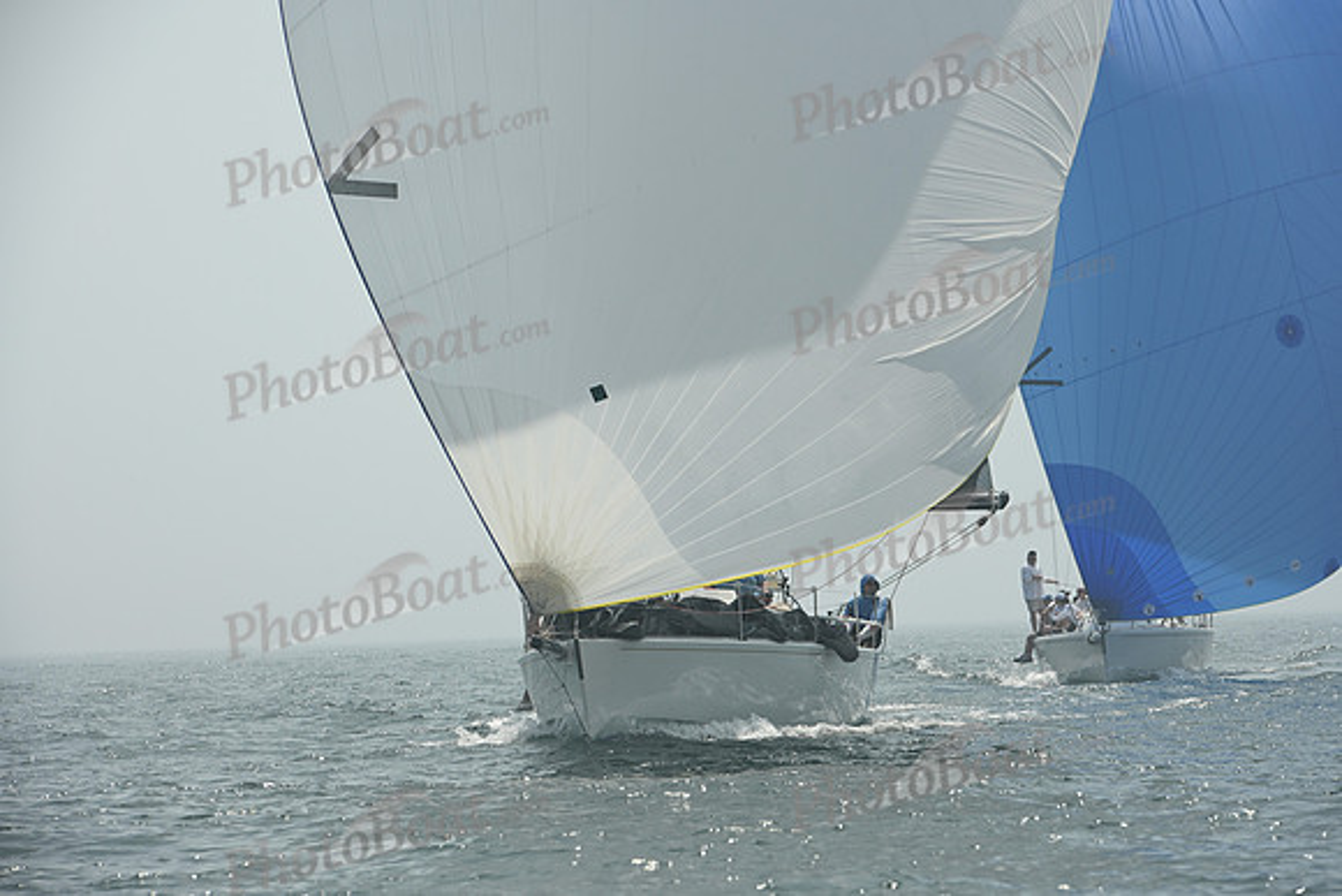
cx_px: 671
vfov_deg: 7.6
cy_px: 448
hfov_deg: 11.4
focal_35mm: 180
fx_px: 6711
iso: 320
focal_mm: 180
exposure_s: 1/1250
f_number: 10
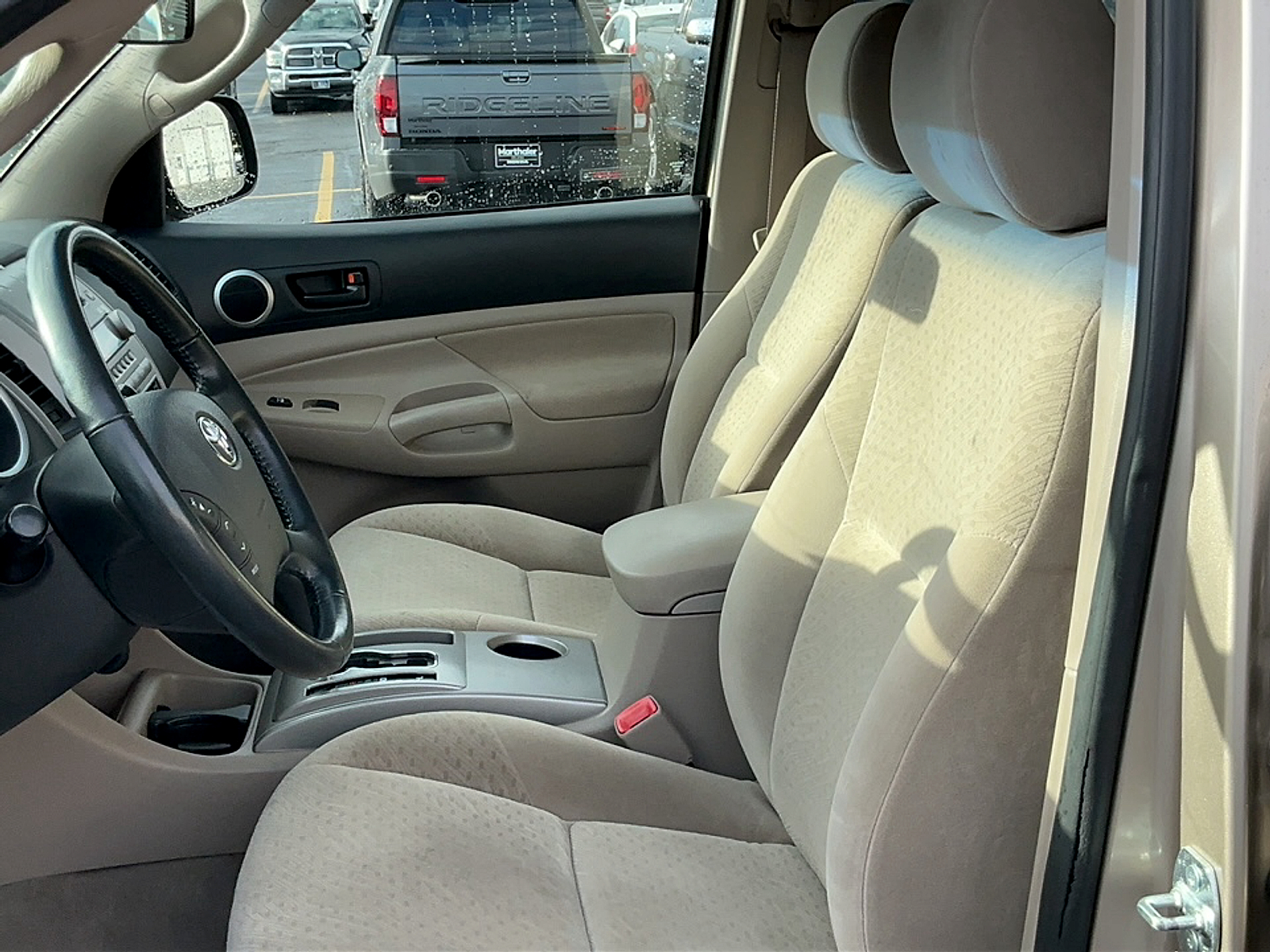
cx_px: 635
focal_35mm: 38
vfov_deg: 37.7
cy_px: 476
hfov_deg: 49.0
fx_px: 1394
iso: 25
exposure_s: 1/346
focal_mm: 3
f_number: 1.8
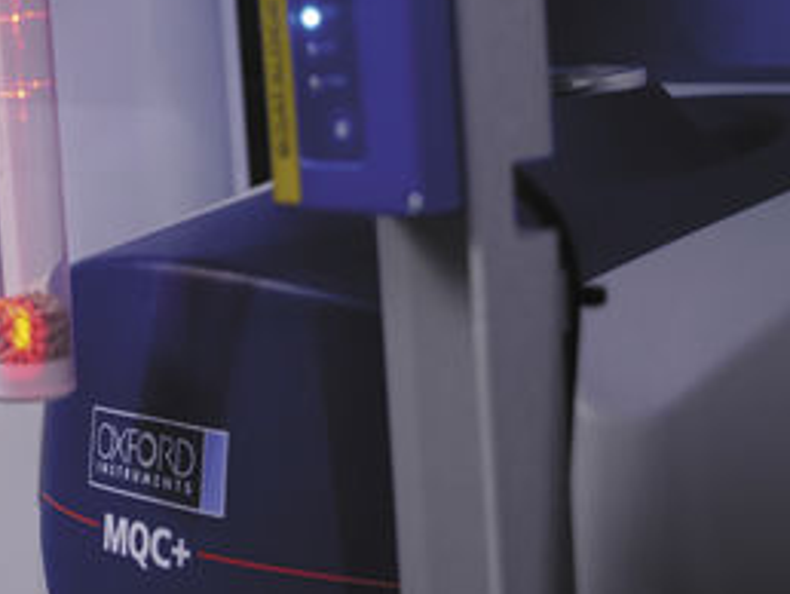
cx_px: 113
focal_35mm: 89
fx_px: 2033
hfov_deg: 21.6
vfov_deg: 16.6
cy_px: 256
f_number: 2.8
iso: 500
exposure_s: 1/100
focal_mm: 23
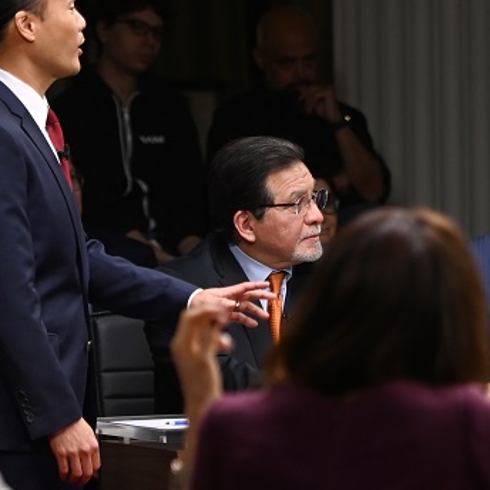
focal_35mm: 332
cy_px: 302
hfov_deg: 5.2
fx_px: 5317
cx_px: 627
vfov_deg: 5.3
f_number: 2.8
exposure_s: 1/500
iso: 1600
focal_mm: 112
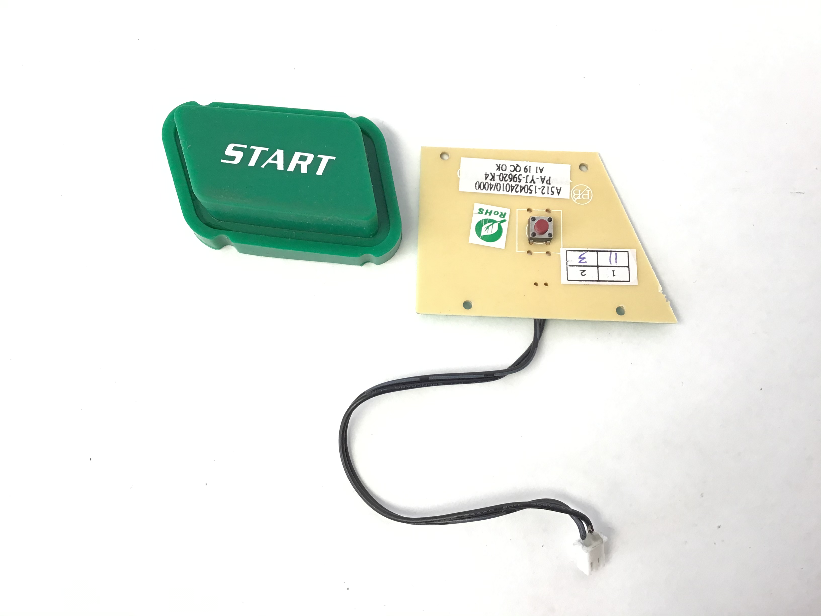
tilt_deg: -79.8
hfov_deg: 58.4
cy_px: 308
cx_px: 410
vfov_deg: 45.4
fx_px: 735
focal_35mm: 31
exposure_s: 1/40
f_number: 2.4
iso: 25
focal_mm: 3.3
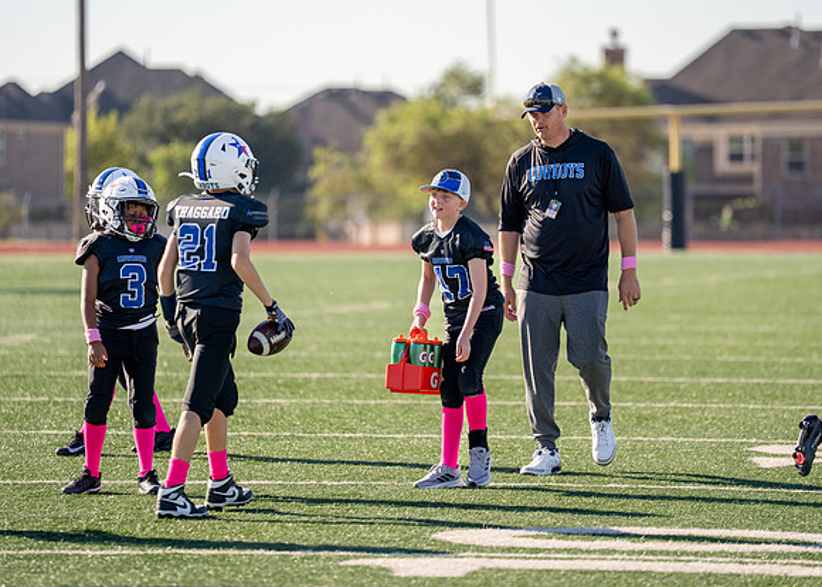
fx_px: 5482
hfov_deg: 8.6
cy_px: 259
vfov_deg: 6.1
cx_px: 461
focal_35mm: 235
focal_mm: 200
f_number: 2.8
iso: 160
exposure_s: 1/2500
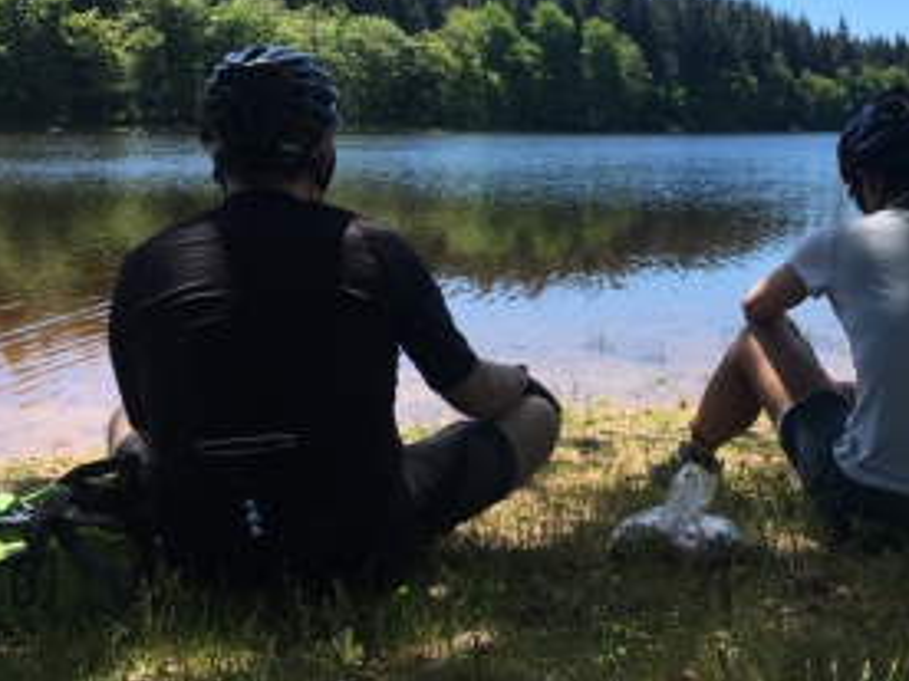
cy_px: 257
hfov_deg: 44.4
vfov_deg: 34.2
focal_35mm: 42
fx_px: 1103
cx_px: 573
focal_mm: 4.15
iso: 25
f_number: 2.2
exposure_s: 1/1115
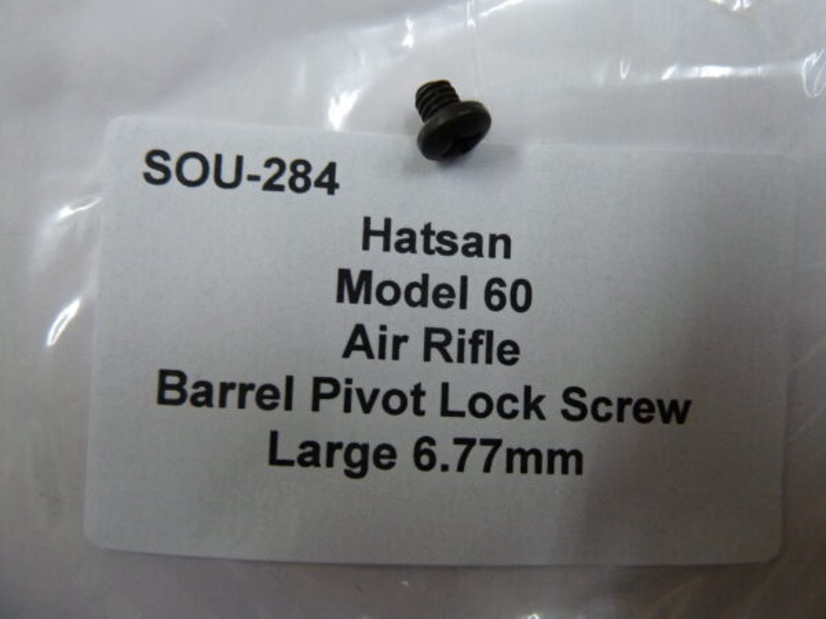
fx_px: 597
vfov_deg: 54.9
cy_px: 310
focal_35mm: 25
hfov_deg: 69.4
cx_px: 413
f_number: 3.3
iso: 320
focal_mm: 4.1
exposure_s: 1/30
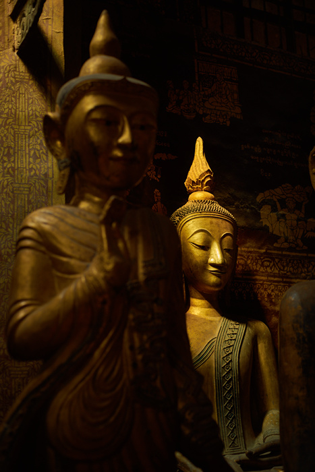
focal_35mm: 50
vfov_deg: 39.6
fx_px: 656
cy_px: 236
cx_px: 158
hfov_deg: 27.0
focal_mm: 50
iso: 200
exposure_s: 1/125
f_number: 2.8
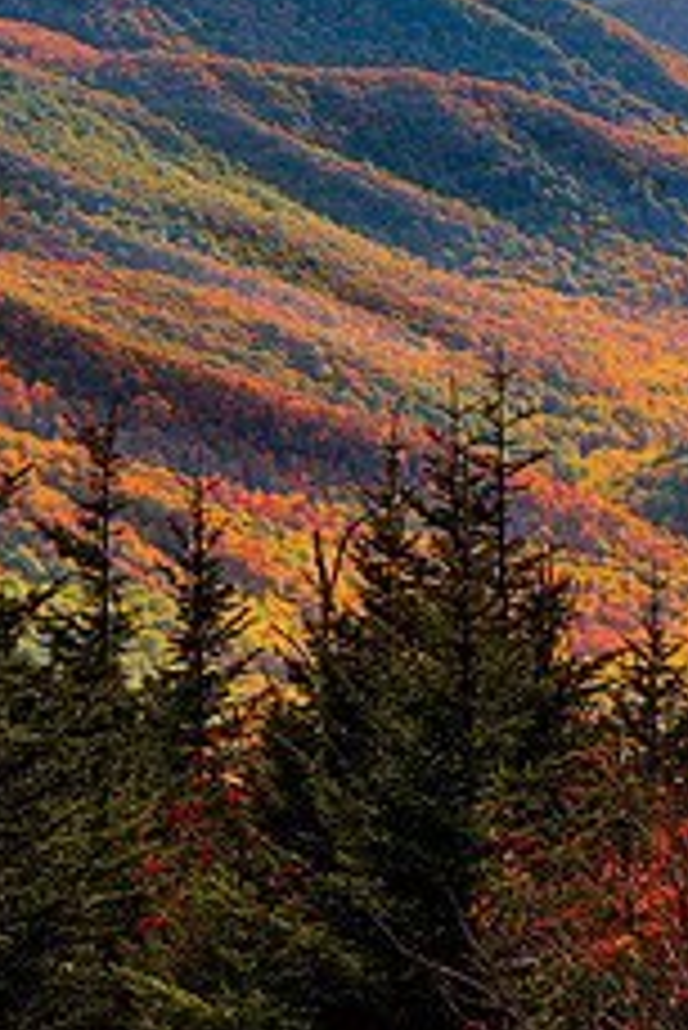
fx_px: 6526
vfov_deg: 9.0
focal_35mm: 228
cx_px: 418
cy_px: 292
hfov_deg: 6.0
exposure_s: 1/30
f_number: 13
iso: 64
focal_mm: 116
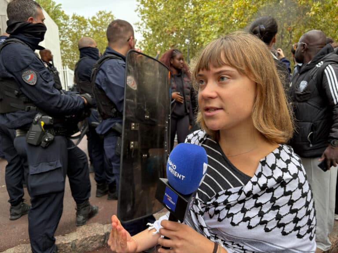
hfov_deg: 67.3
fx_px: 254
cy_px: 126
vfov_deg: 53.1
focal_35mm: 26
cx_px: 169
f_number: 1.6
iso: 40
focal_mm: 6
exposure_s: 1/122
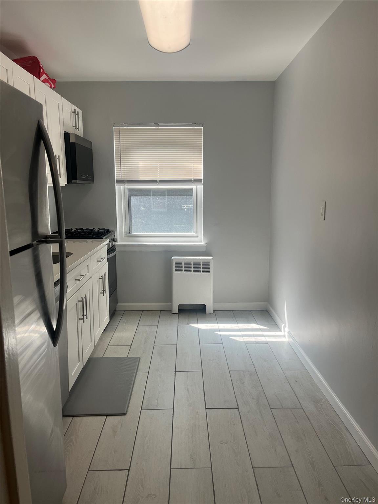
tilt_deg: -9.5
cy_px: 252
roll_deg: +1.1
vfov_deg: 67.3
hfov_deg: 53.1
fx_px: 379
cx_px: 189
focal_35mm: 26
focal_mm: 5.1
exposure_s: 1/177
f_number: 1.6
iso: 40
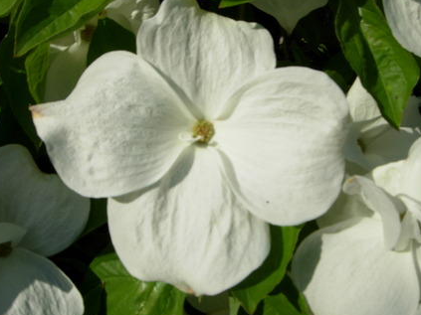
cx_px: 239
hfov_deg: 41.2
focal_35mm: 46
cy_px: 142
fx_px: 559
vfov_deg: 31.5
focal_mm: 7.5
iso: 50
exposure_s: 1/456
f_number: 7.6
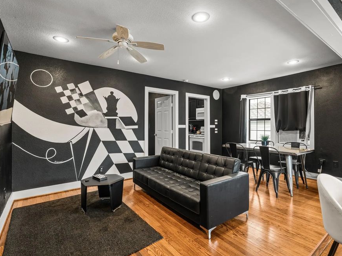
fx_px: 178
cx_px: 176
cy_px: 124
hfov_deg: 87.7
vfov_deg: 71.6
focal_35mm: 18
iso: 200
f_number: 9
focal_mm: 16
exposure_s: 6
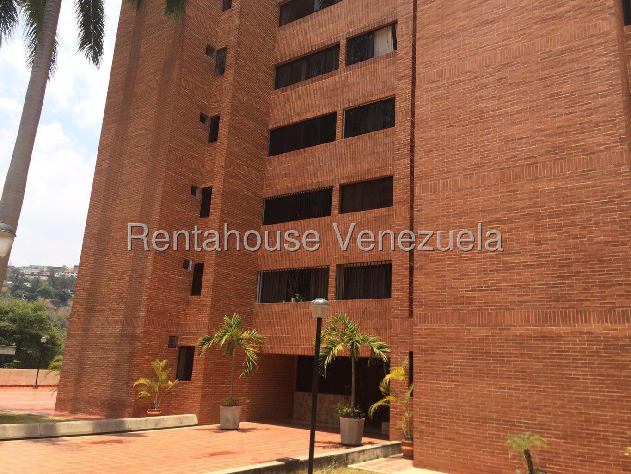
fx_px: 529
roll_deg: -4.4
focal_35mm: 29
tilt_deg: +14.0
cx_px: 316
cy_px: 237
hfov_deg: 61.7
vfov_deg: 48.2
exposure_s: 1/1414
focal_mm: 4.15
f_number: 2.2
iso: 32
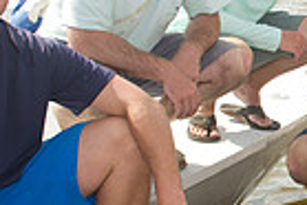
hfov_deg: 18.6
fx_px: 854
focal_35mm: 100
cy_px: 73
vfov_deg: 13.7
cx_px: 426
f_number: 8
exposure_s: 1/250
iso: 125
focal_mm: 24
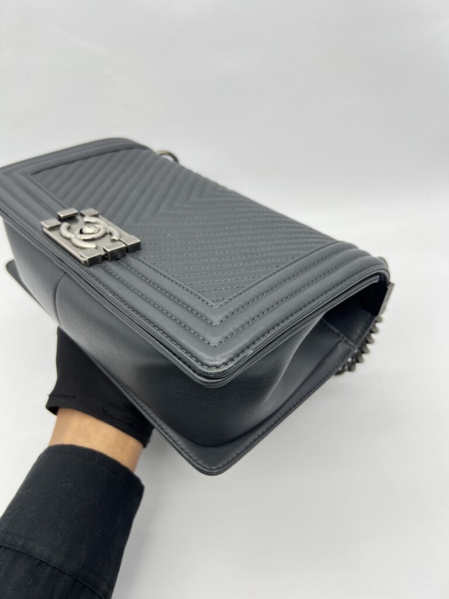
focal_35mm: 26
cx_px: 224
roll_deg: +5.3
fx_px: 450
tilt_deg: -43.6
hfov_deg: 53.1
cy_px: 300
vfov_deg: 67.3
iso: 32
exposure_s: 1/122
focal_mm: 5.7
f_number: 1.5
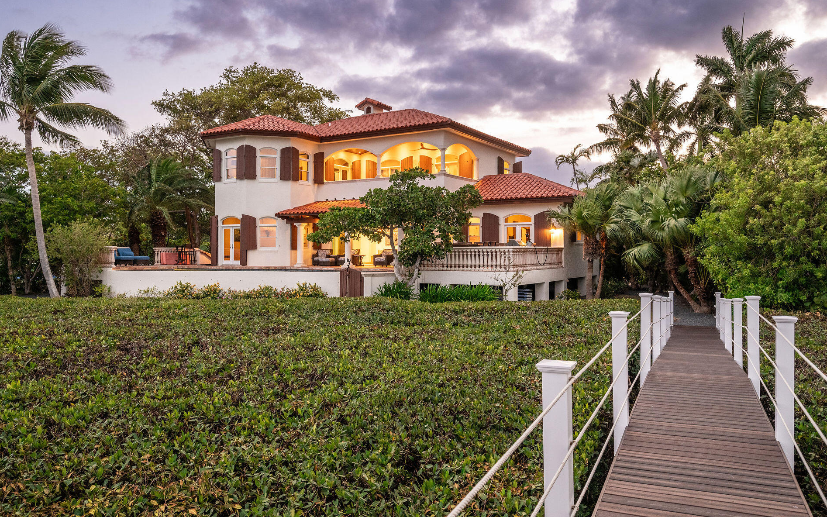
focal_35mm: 27
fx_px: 609
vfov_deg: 46.0
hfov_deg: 68.4
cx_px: 410
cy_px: 238
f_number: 6.3
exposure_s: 1/13
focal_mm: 24.5
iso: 800
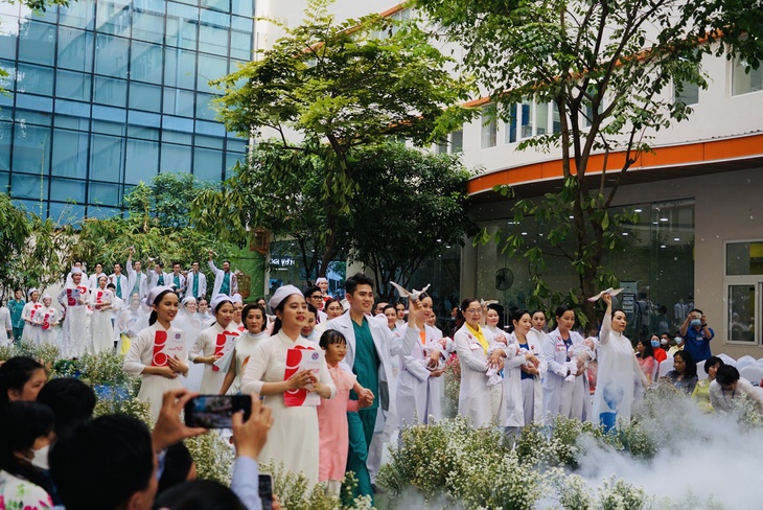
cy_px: 255
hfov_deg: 48.4
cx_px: 382
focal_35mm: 40
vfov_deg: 33.5
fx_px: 848
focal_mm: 40
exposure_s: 1/160
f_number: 4.5
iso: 250
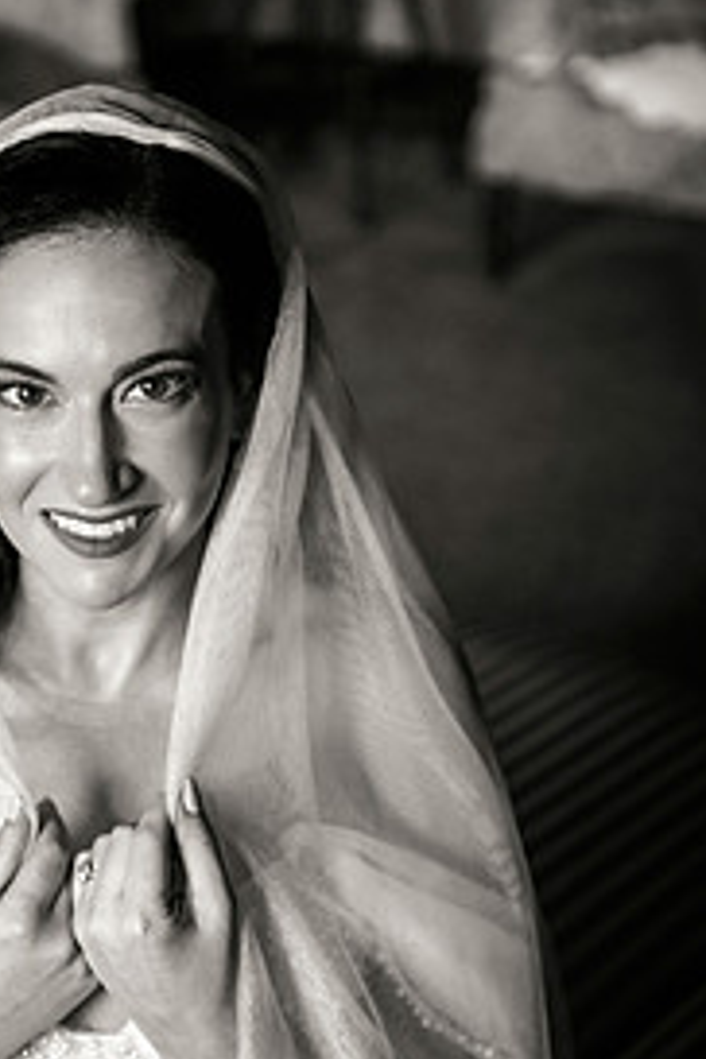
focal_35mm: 79
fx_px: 2324
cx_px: 132
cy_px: 601
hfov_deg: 17.1
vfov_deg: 25.7
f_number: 2.8
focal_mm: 48
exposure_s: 1/500
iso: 1250
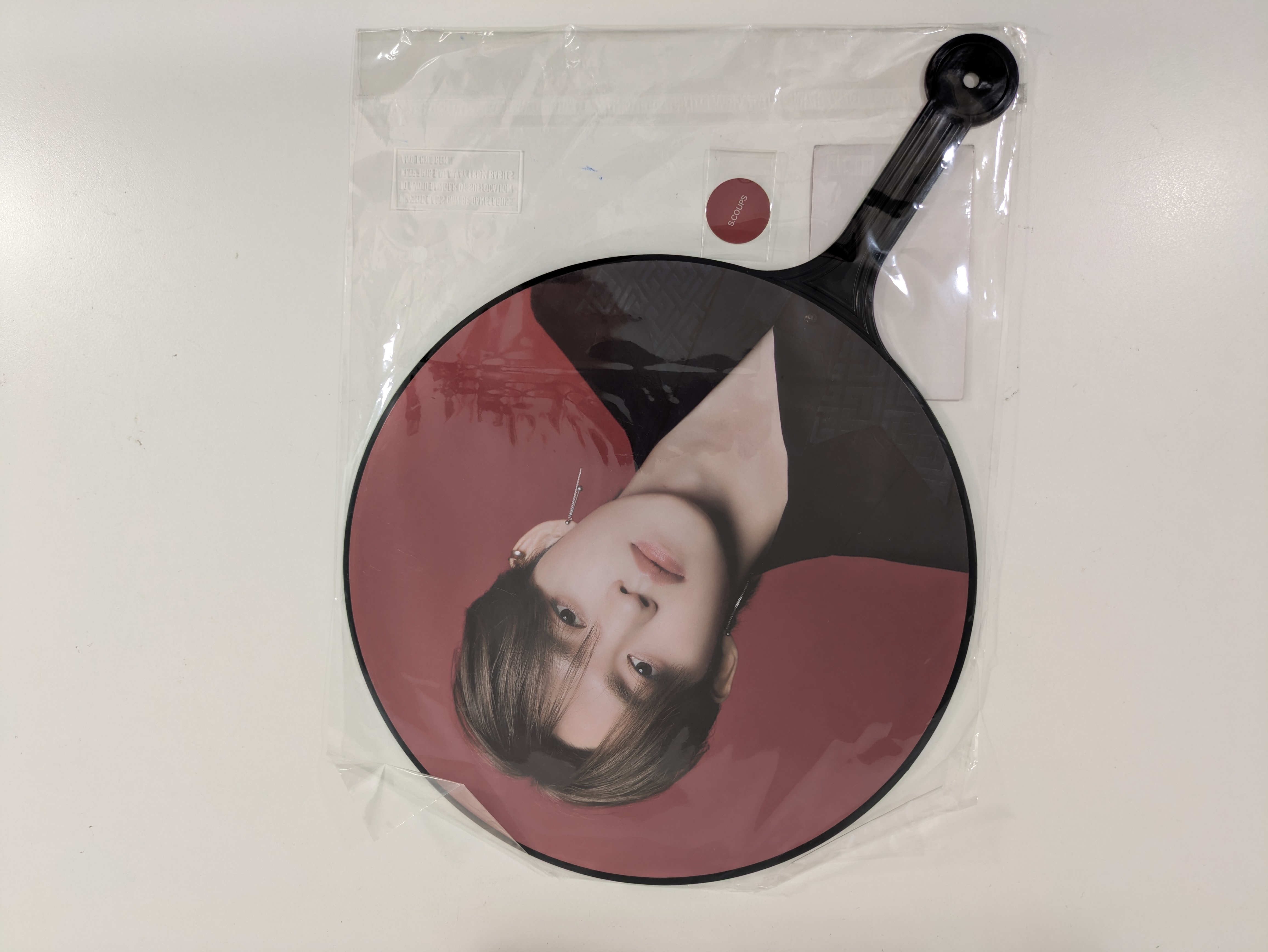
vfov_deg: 54.9
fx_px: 916
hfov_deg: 69.4
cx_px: 634
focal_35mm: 25
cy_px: 476
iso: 54
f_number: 1.89
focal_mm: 5.43
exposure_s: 1/131
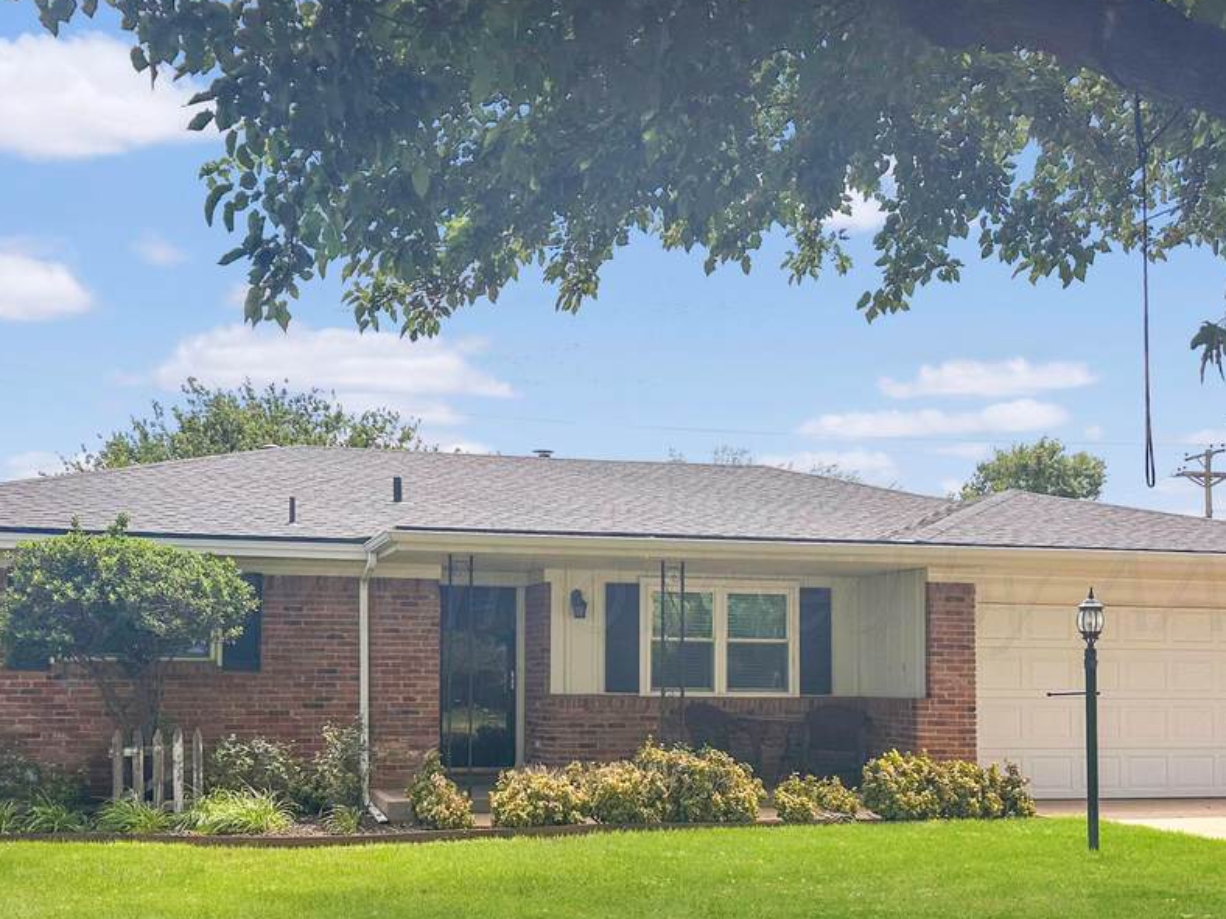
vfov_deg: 36.5
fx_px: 1381
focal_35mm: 39
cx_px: 513
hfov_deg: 47.7
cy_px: 600
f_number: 1.8
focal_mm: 6.86
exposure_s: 1/4500
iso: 80
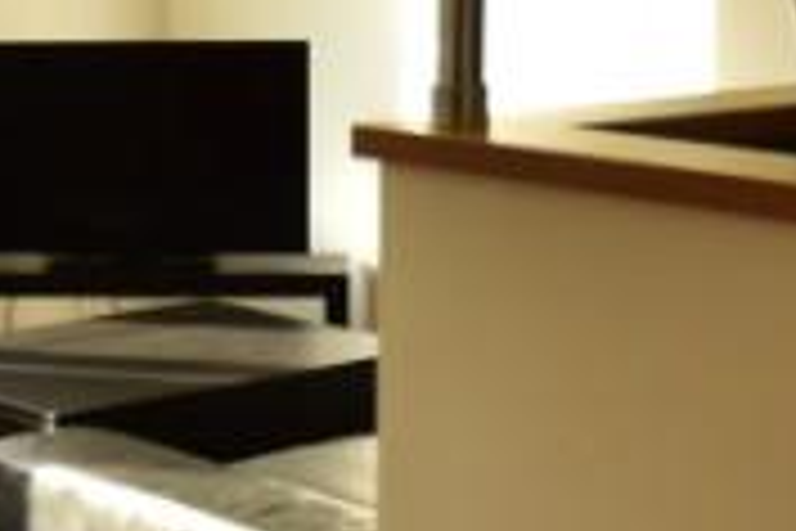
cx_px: 126
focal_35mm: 113
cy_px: 200
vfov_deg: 12.1
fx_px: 2496
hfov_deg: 17.9
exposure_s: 1/1000
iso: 800
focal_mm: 13
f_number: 4
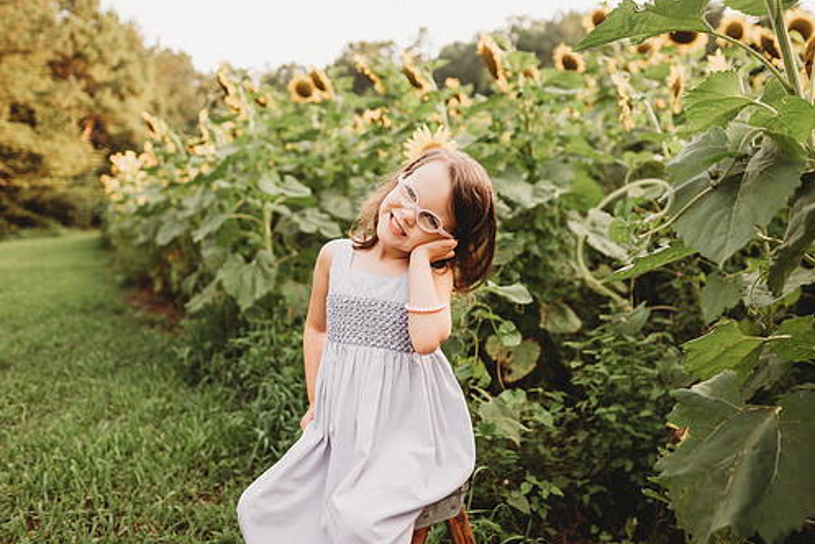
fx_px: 634
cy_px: 250
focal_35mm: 28
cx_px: 449
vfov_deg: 46.4
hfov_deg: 65.3
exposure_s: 1/320
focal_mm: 24
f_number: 2.2
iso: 125
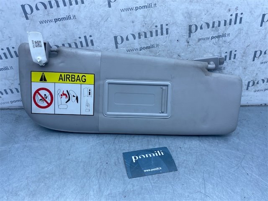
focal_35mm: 26
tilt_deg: -35.8
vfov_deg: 53.1
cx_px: 134
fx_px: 201
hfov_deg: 67.3
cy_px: 100
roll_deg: -4.2
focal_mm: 4.25
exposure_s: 1/816
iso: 32
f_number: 1.8
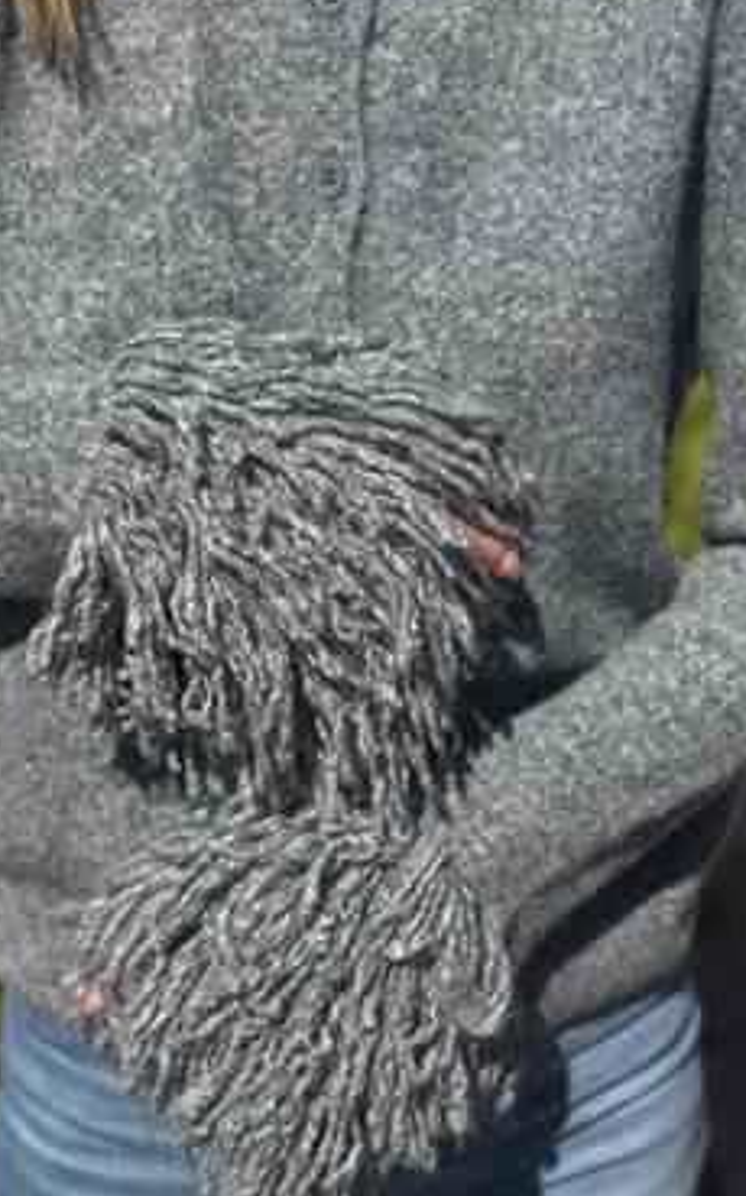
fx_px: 1858
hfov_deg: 22.7
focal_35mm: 57
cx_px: 321
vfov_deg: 35.7
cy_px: 572
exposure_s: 1/18868
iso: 100
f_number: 1.78
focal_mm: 6.86
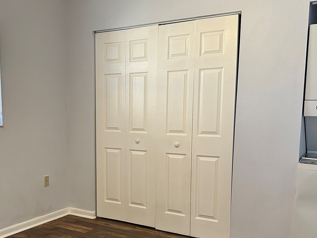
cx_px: 117
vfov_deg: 34.7
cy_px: 161
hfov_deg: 45.4
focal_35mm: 41
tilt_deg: -8.2
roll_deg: -0.5
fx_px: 375
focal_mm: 6.86
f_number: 1.78
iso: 200
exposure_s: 1/120
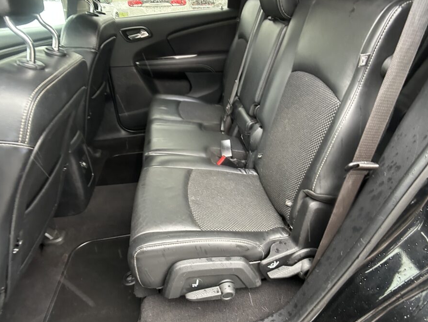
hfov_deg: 59.9
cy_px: 159
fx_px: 371
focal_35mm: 30
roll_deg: +0.2
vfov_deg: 46.8
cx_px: 229
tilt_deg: -30.4
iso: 400
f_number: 1.5
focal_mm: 5.7
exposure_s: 1/60
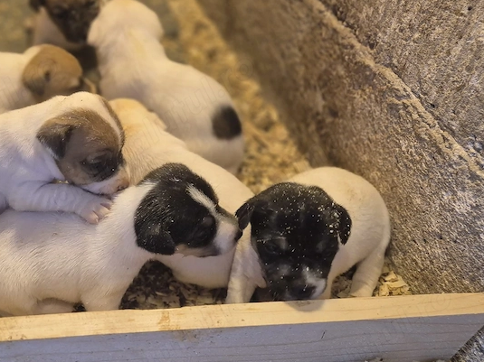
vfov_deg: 33.5
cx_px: 77
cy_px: 150
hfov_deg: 41.4
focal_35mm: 43
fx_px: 601
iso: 640
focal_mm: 5.4
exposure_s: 1/100
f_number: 1.8
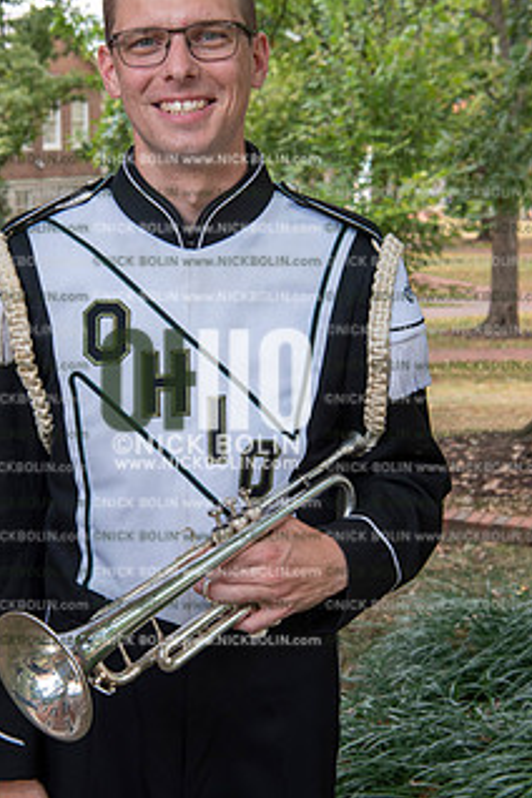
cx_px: 206
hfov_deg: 20.0
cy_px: 399
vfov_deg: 29.7
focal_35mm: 68
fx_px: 1507
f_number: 8
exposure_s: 1/100
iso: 500
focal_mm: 48
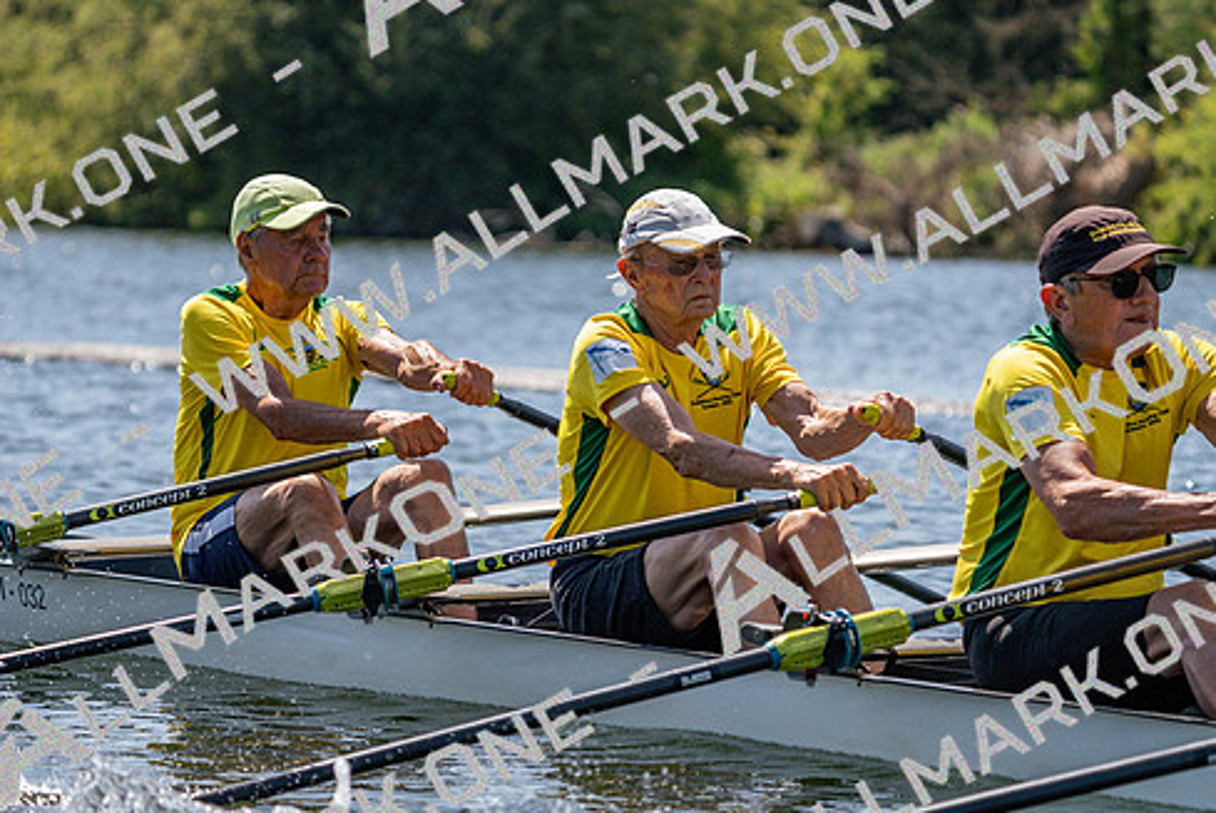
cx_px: 497
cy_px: 421
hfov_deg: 8.7
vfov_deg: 5.8
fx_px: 8012
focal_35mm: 237
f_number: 5.6
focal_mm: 200
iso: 250
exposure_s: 1/2000
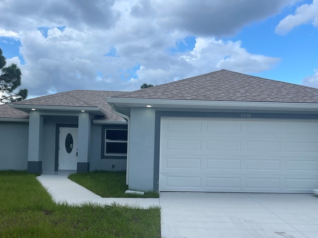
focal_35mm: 32
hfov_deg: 56.8
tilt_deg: +1.3
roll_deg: -1.3
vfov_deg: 43.9
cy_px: 144
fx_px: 294
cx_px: 167
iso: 32
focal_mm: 5.1
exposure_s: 1/1456
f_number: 1.6
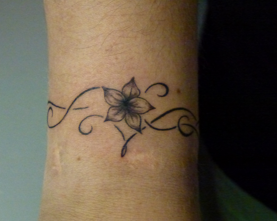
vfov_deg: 21.3
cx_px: 143
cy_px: 111
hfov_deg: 26.4
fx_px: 590
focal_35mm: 72
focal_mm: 11.7
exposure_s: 1/100
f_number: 4.6
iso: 1600
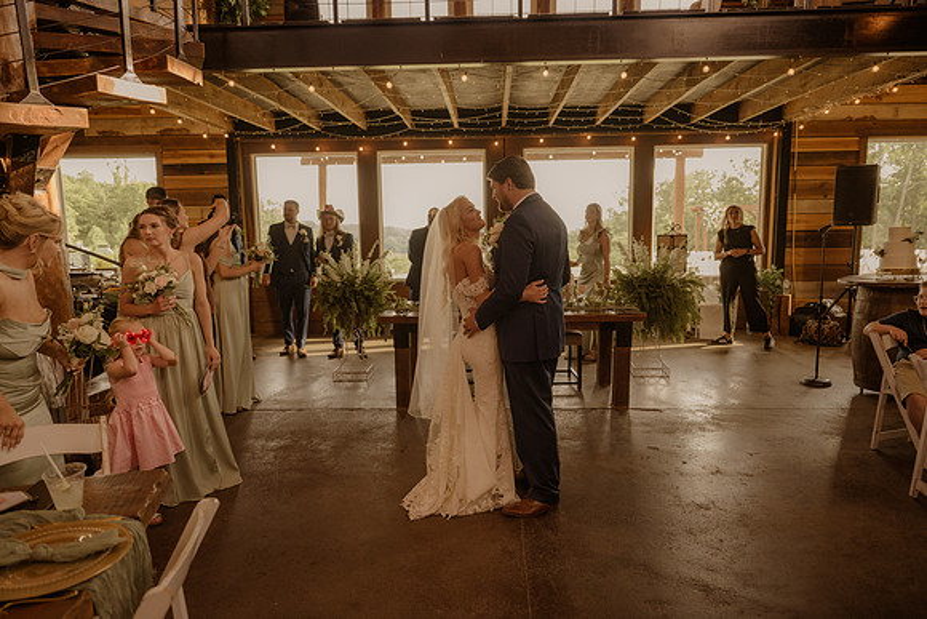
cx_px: 464
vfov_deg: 53.2
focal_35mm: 24
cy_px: 310
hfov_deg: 73.7
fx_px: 618
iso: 1000
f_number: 2.8
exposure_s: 1/320
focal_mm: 24
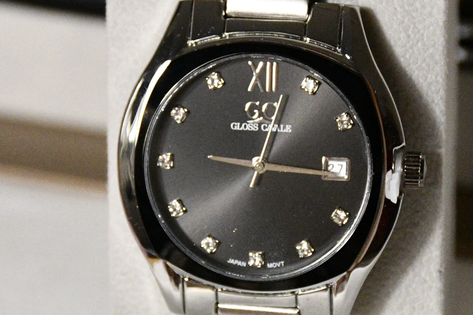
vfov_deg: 6.7
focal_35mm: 205
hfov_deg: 10.0
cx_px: 254
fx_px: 2693
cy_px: 135
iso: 5000
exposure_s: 1/200
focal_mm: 52
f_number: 7.1
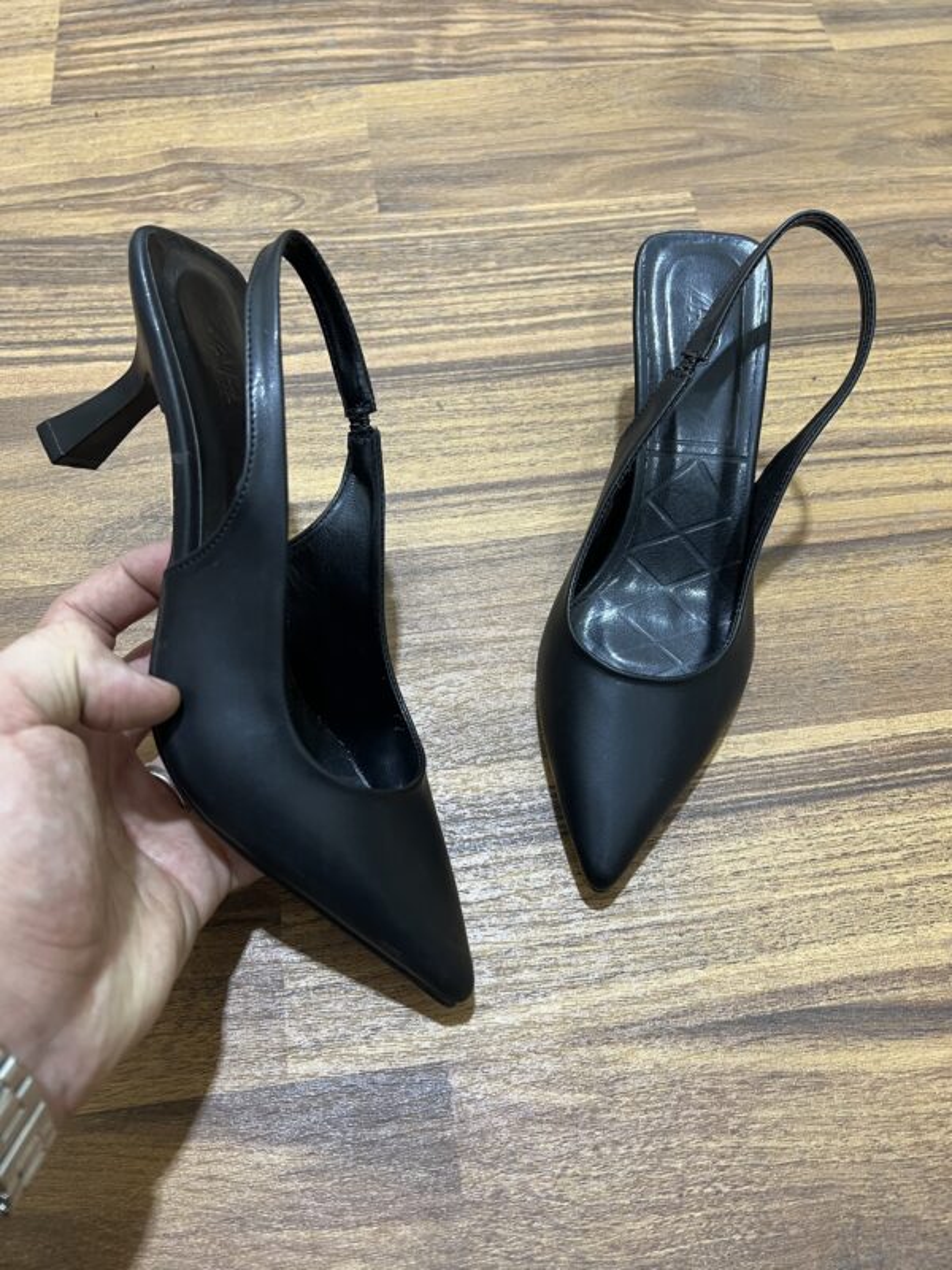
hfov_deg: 53.1
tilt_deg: -63.5
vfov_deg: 67.3
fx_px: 953
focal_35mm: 26
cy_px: 635
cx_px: 476
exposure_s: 1/50
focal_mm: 5.7
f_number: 1.5
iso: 200
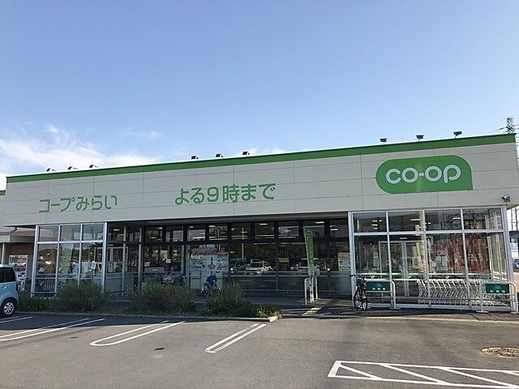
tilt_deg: +9.2
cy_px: 194
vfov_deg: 49.7
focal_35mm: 28
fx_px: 420
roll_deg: +0.9
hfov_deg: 63.4
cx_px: 260
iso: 20
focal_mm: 3.99
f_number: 1.8
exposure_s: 1/1597
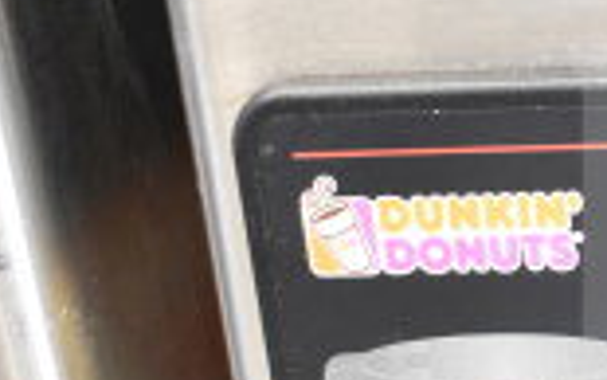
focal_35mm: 126
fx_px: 2085
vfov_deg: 10.3
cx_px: 916
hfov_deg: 15.3
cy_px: 358
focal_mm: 21
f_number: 3.8
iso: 3600
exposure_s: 1/30
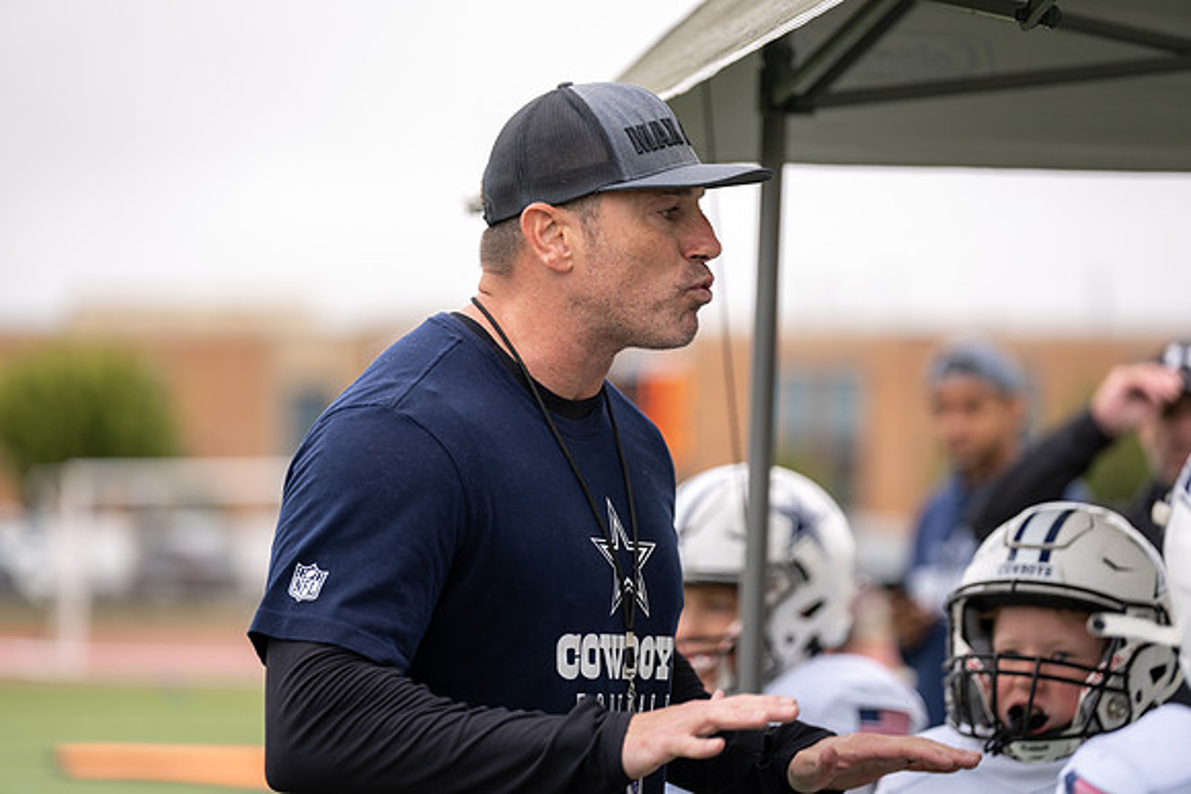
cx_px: 596
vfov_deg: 9.5
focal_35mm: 145
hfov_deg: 14.2
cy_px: 397
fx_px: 4798
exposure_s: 1/320
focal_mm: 145
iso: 100
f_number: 2.8
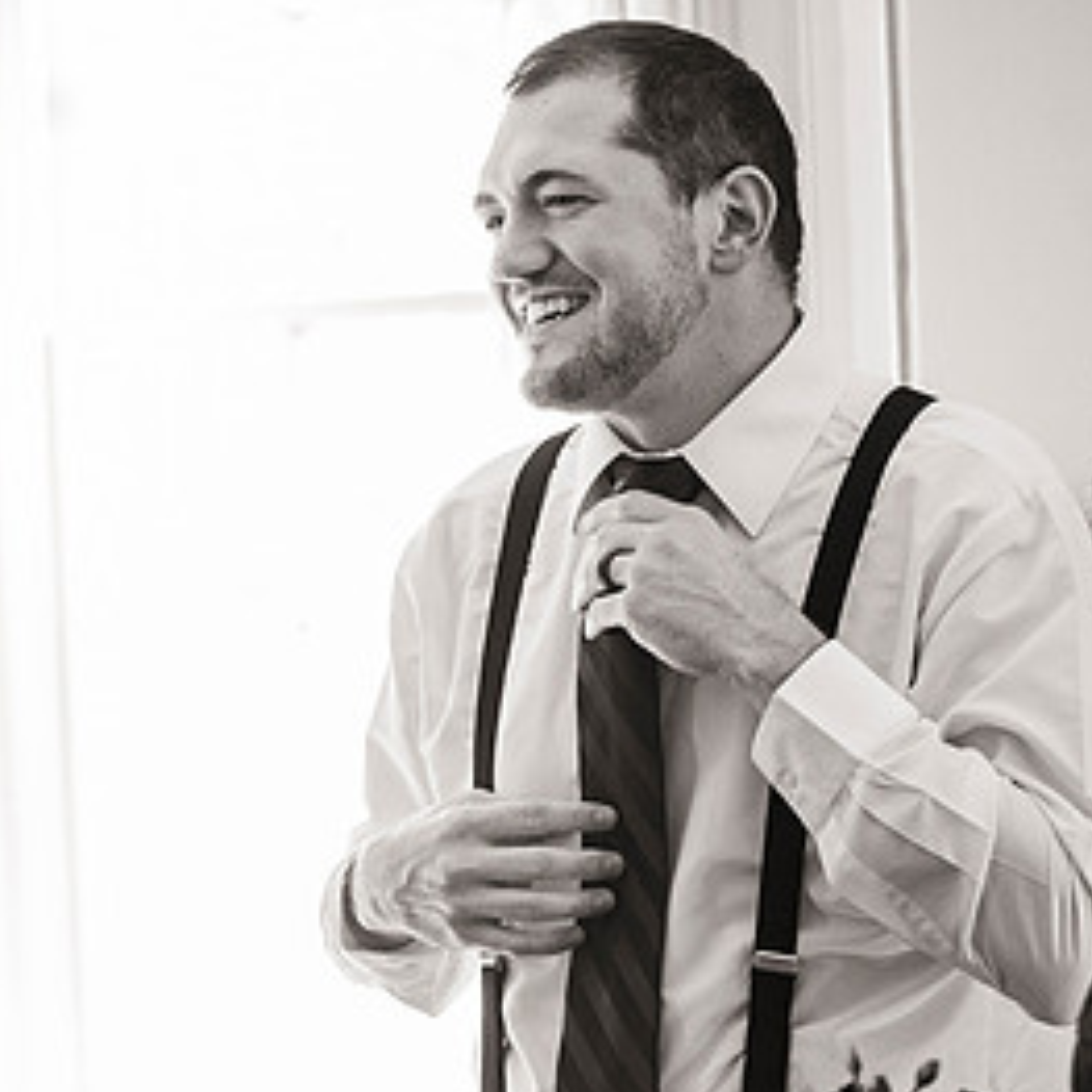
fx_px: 5354
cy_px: 656
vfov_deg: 11.6
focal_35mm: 150
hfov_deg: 11.6
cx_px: 62
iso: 1250
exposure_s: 1/160
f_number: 2.8
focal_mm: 80
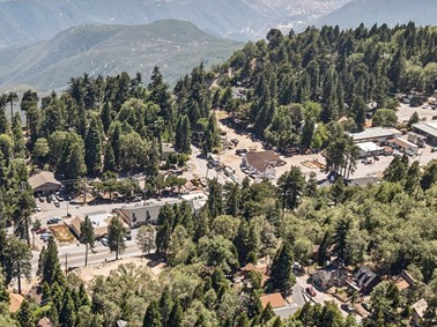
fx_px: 820
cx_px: 71
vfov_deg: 22.3
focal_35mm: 65
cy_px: 255
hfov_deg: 29.0
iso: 100
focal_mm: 12.3
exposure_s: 1/80
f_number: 2.8
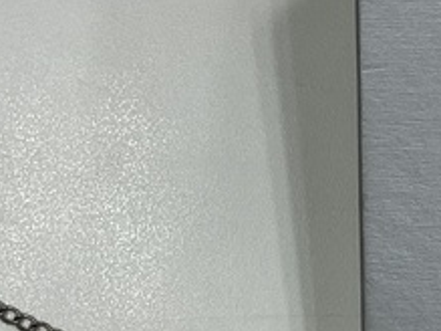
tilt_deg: -82.5
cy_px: 239
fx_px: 1439
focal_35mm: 113
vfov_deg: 13.1
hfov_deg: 16.9
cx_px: 487
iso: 20
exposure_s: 1/100
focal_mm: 3
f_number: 1.8
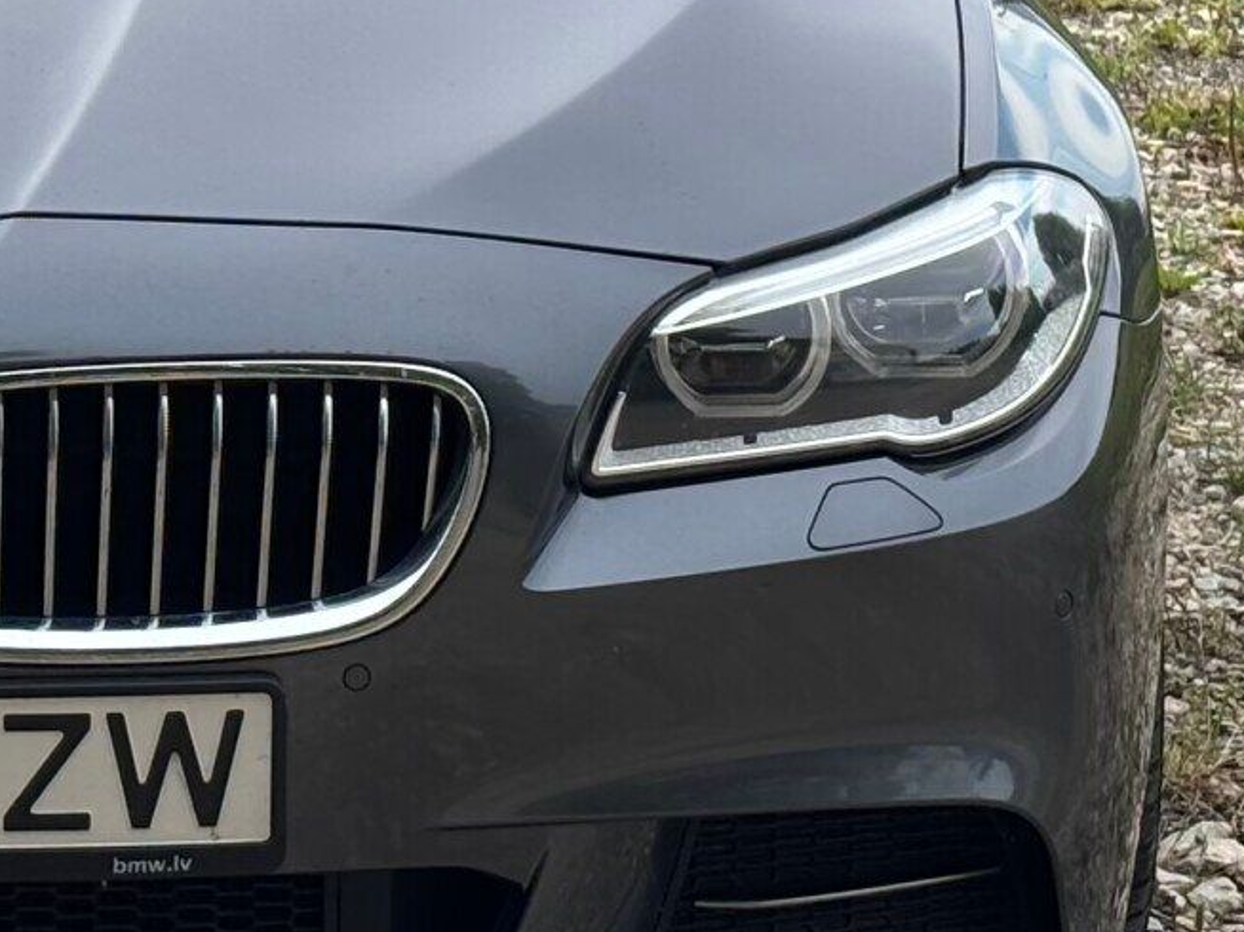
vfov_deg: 9.5
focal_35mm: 155
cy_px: 89
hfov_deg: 12.5
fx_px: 5568
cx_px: -131
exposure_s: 1/1263
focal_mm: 5.96
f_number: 1.6
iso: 40
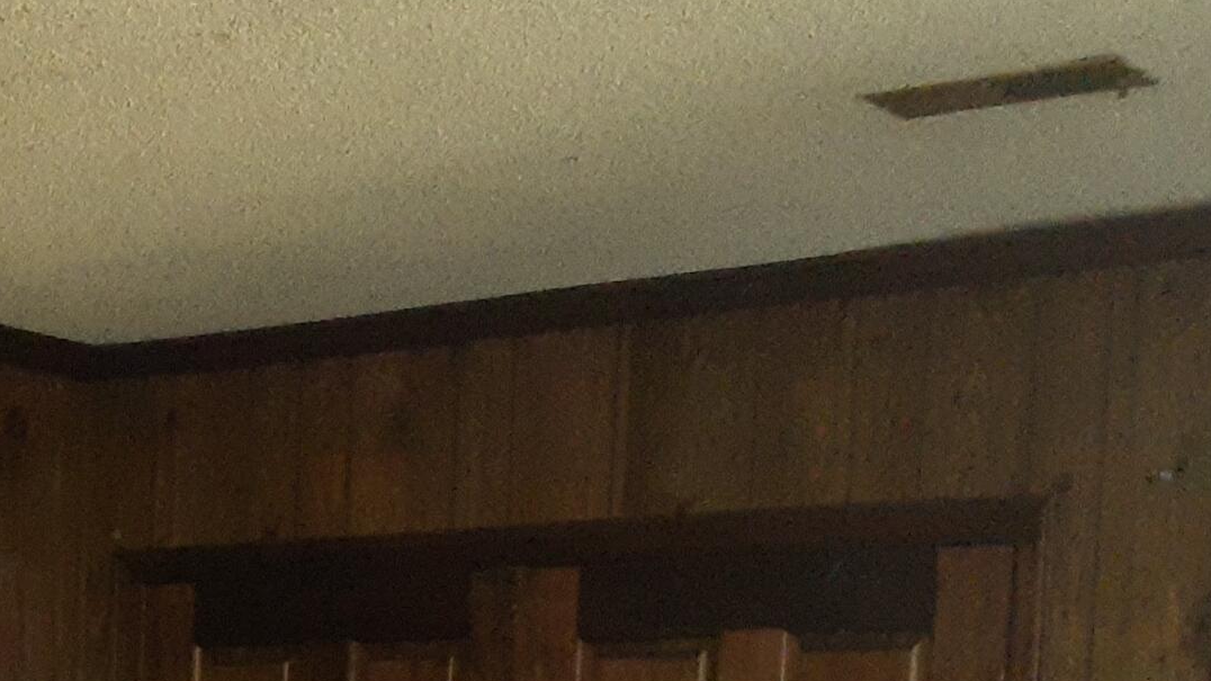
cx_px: 28
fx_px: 2633
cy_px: 1099
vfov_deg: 13.6
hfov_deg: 24.8
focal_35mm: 82
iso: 1250
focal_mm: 3.6
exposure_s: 1/15
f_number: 1.9
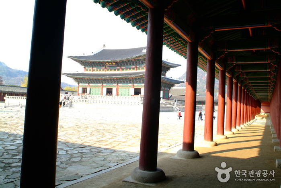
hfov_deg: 61.9
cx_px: 140
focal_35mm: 30
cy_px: 94
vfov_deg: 43.7
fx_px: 234
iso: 200
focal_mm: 20
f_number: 8
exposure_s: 1/90
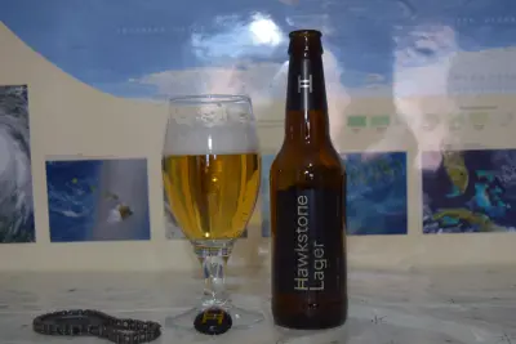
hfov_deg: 38.9
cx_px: 258
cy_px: 172
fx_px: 731
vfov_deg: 26.5
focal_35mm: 51
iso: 450
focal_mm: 34
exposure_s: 1/60
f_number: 4.5
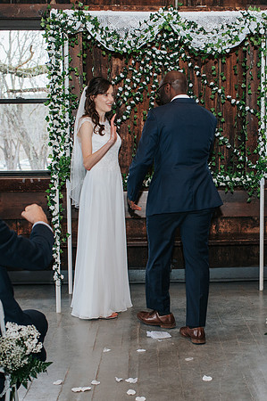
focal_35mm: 65
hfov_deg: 20.7
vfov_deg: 30.9
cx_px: 201
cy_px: 246
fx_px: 724
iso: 1000
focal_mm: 35
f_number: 3.2
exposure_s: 1/200
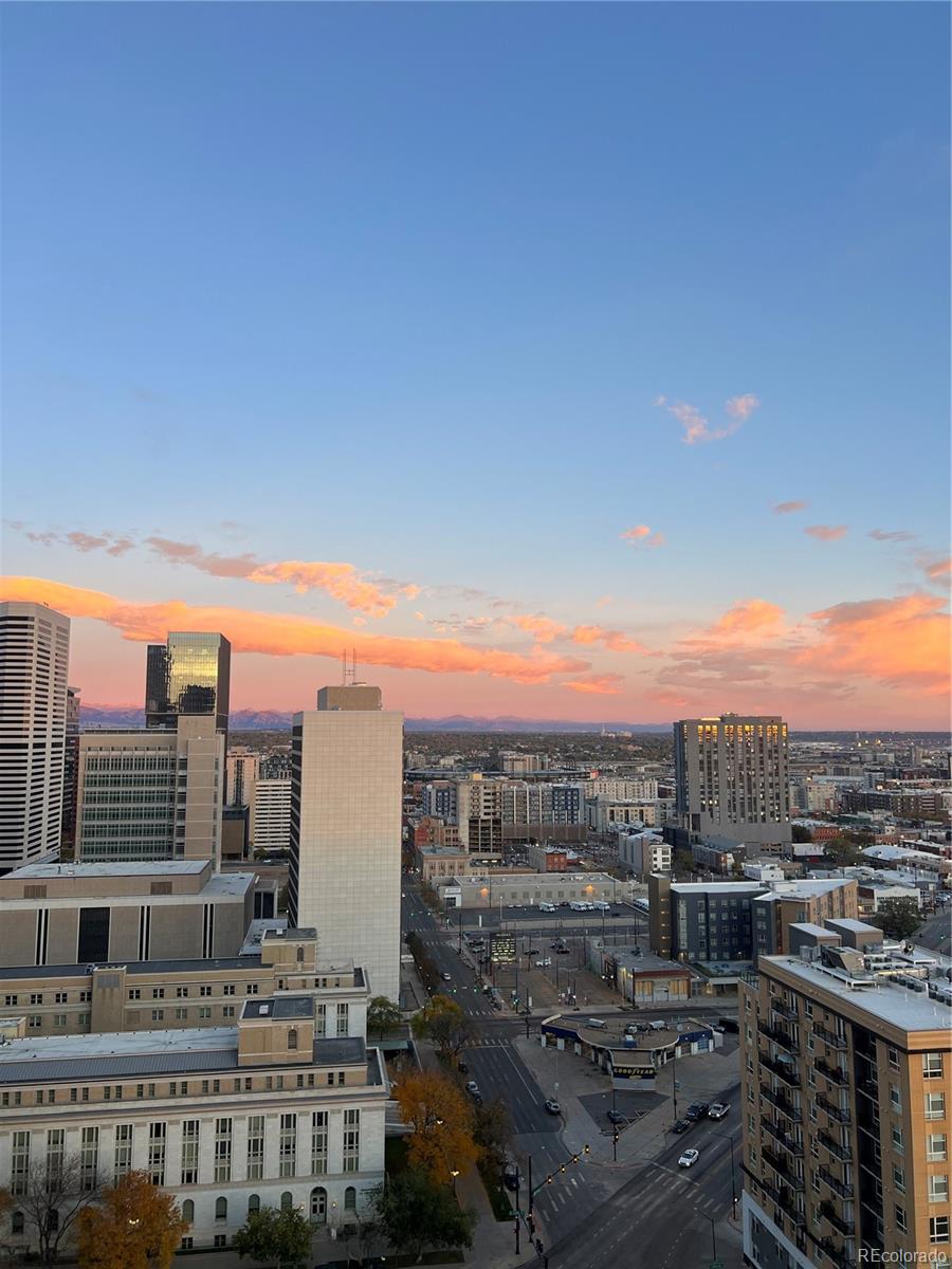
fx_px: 953
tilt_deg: +7.2
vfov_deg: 67.3
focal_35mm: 26
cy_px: 634
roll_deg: -0.2
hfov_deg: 53.1
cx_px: 476
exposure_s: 1/123
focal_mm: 5.7
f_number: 1.5
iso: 32
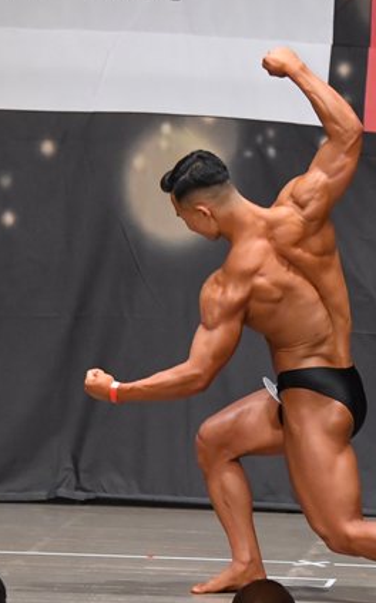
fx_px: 5728
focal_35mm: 349
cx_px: 294
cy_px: 312
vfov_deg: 6.0
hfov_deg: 3.8
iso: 6400
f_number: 5.6
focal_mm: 125
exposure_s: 1/400
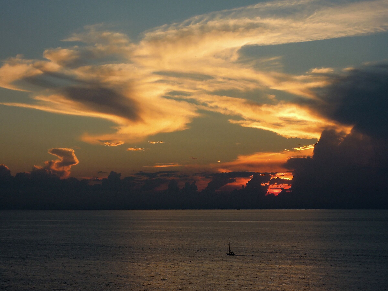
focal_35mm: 100
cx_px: 194
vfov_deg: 14.8
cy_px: 146
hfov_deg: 19.6
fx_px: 1121
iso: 160
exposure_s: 1/400
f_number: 4.9
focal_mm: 17.9
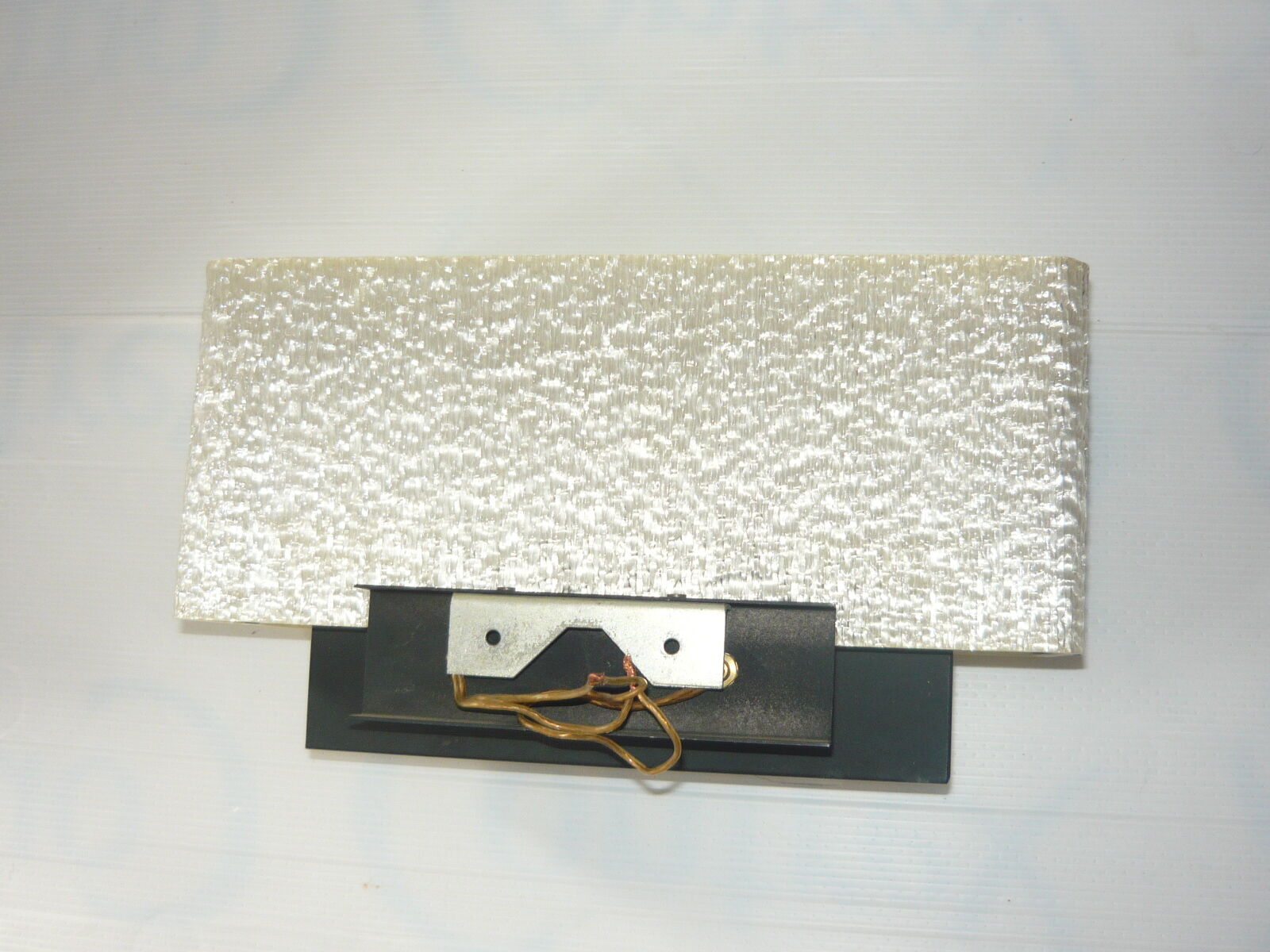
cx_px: 635
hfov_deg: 49.0
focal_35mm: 38
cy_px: 476
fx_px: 1394
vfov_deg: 37.7
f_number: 2.8
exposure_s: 1/30
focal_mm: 5.5
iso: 100
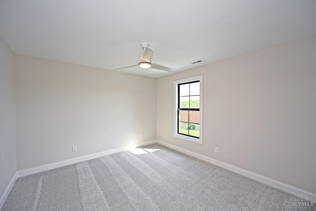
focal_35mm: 14
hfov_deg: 104.3
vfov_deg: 81.2
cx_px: 158
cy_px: 106
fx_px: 123
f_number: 5.6
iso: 200
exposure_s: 1/125
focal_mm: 14
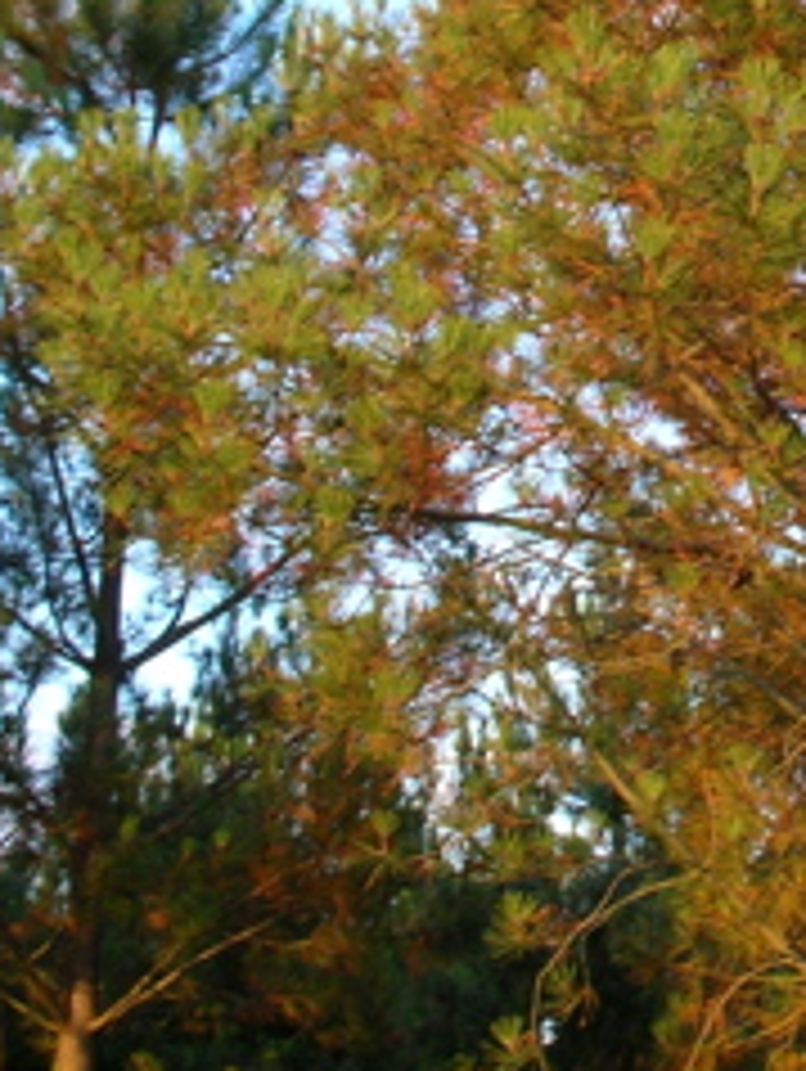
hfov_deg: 15.3
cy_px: 364
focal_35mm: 94
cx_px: 905
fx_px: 2913
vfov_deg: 20.8
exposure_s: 1/73.1
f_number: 3
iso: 50
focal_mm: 5.8
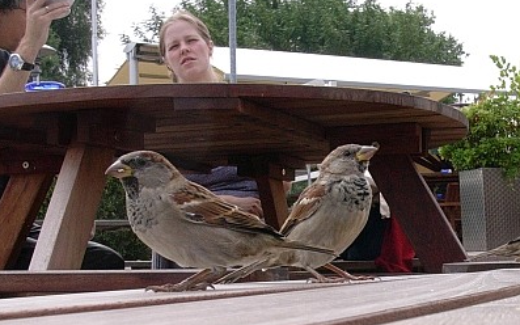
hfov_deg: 41.8
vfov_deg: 26.8
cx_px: 259
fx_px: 680
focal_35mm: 48
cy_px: 178
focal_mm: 6.7
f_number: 5.8
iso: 70
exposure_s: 1/181
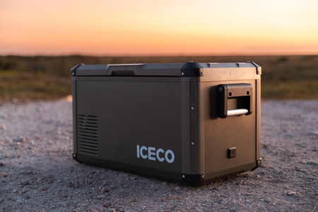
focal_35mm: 54
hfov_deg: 36.9
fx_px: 477
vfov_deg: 25.1
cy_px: 106
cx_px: 159
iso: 800
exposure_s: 1/60
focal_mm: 54
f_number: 2.8
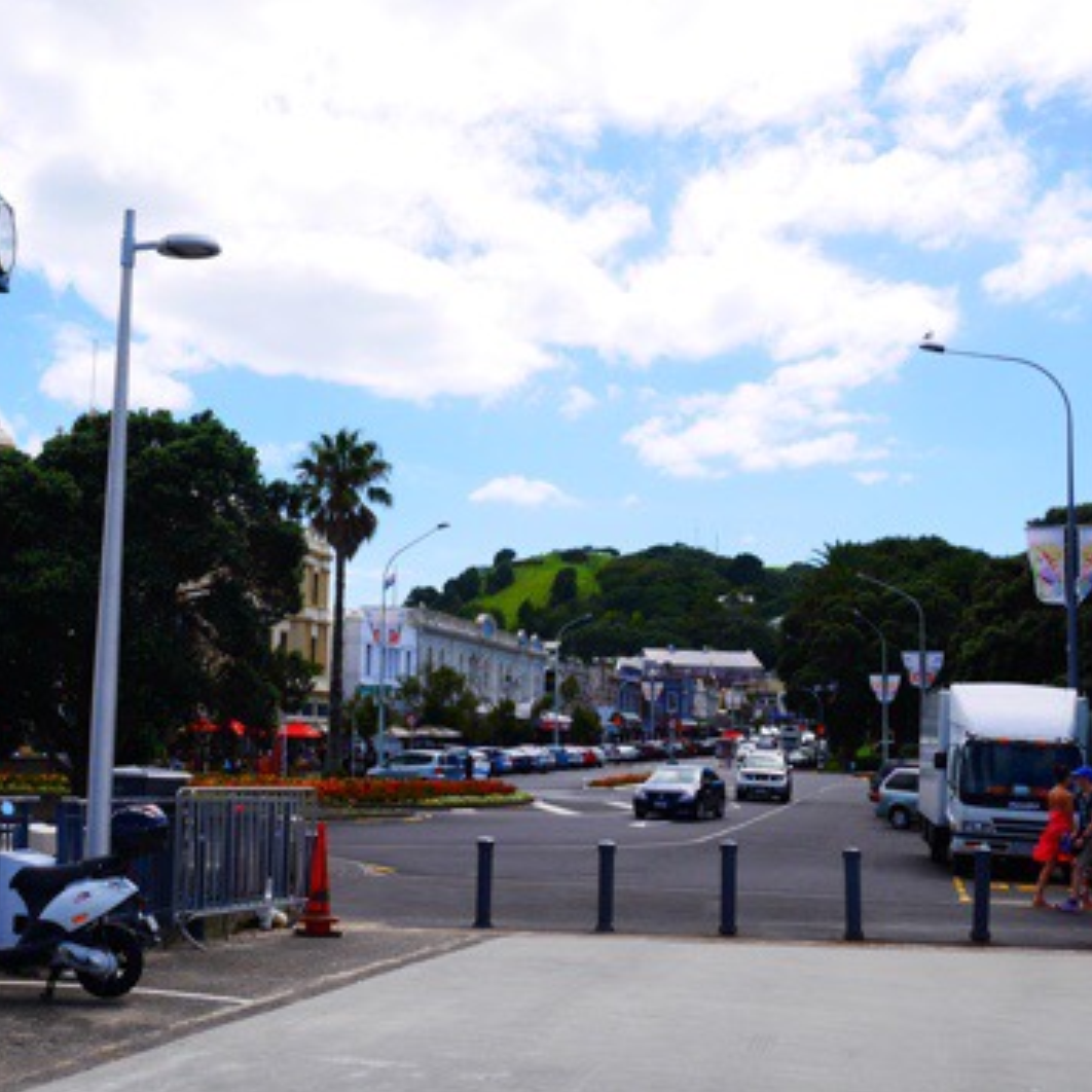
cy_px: 552
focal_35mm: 48
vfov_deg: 35.4
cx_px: 355
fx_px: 1713
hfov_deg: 35.0
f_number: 9
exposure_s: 1/400
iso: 200
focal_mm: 20
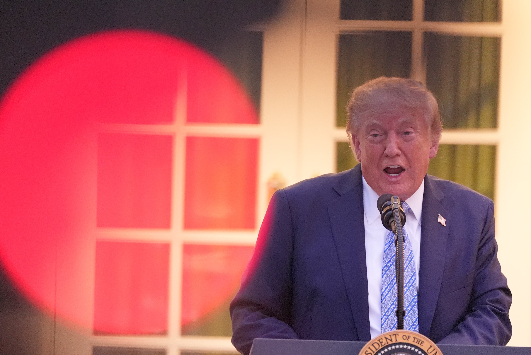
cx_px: 266
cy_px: 178
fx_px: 4355
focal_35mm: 295
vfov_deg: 4.7
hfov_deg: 7.0
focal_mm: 197
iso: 5000
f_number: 2.8
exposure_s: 1/200
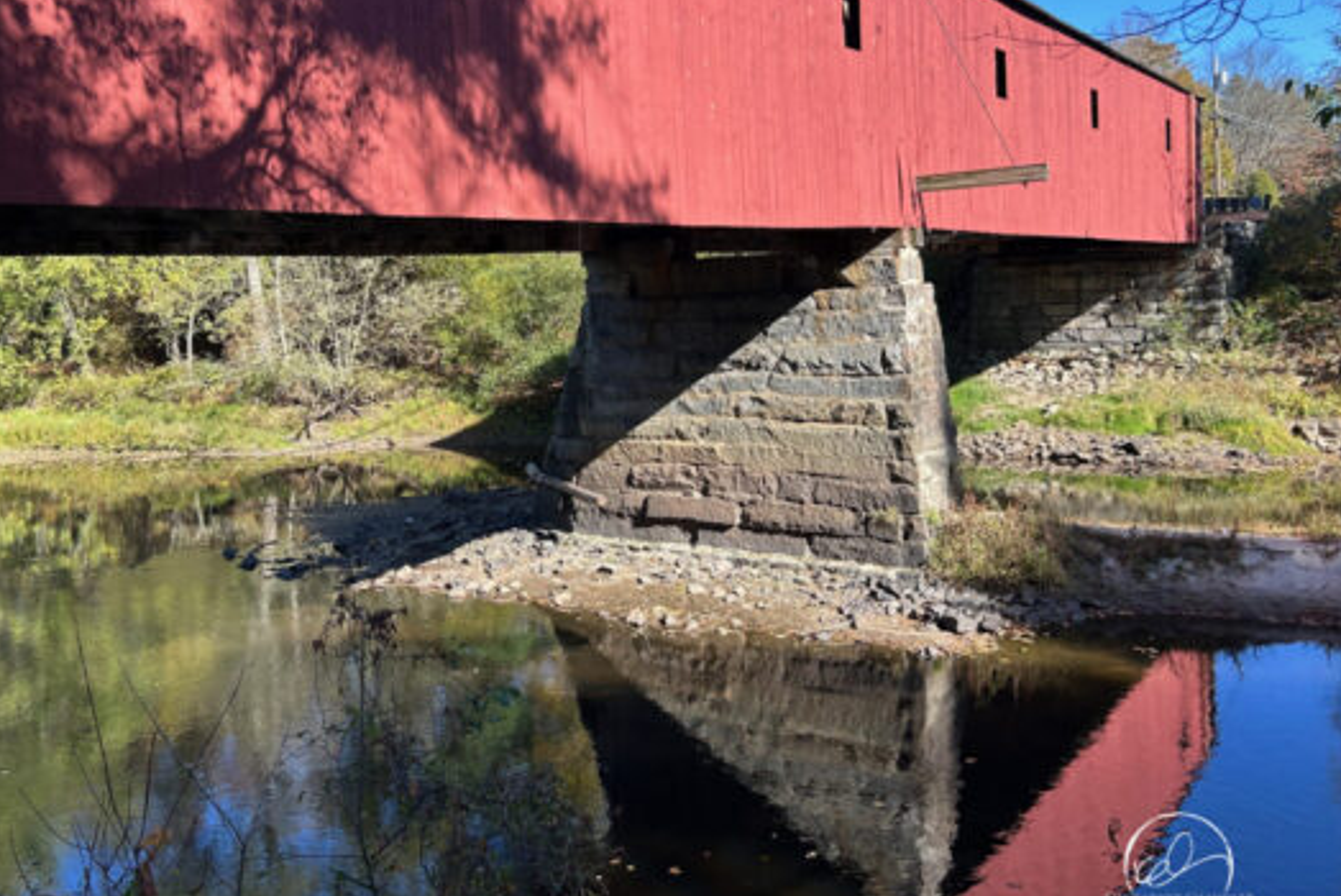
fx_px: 1230
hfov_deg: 56.7
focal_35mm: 33
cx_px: 527
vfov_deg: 39.8
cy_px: 353
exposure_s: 1/1171
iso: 50
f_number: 1.5
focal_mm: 5.7
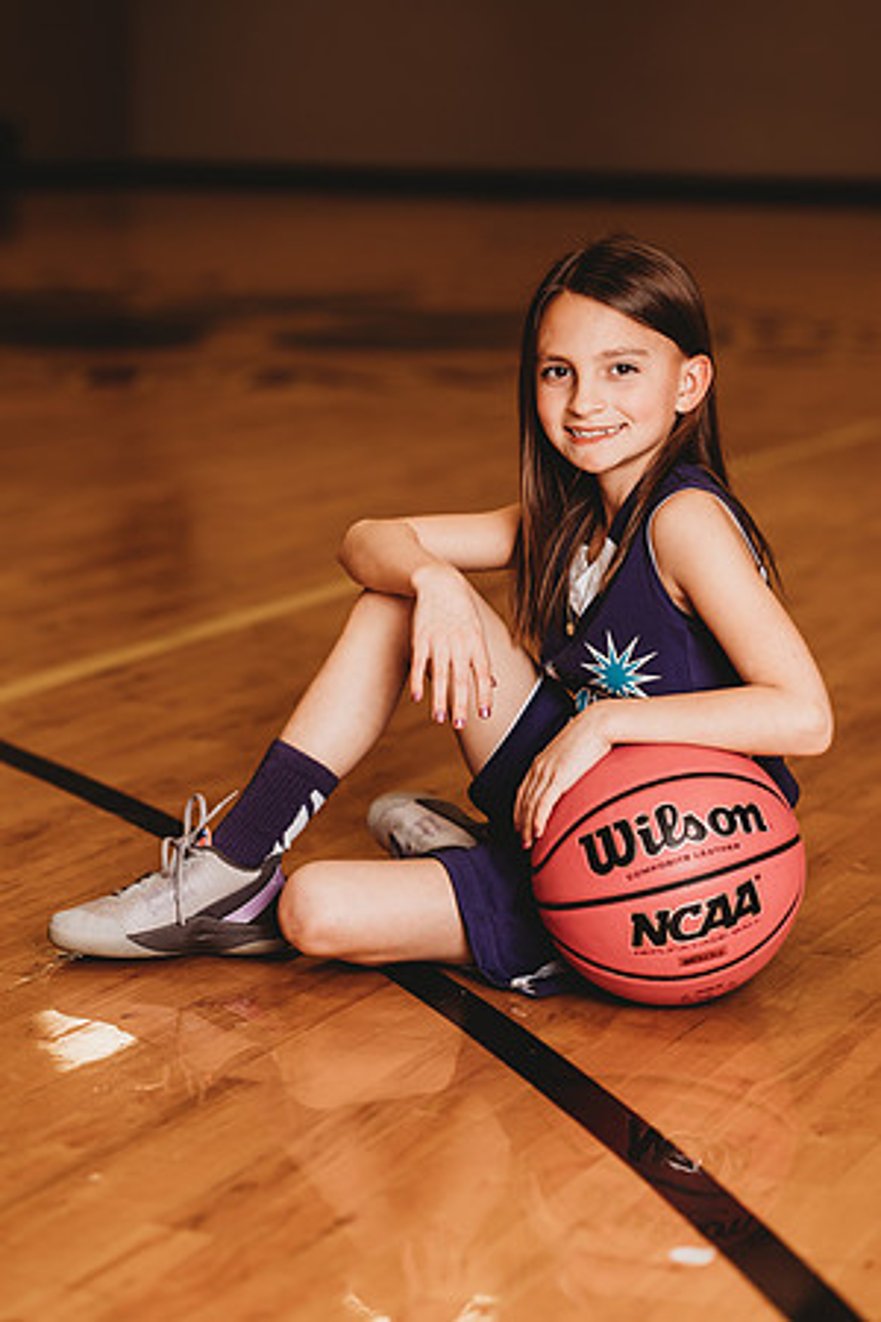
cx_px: 440
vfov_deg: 23.9
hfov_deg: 16.1
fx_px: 3120
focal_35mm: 85
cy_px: 661
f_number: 2.5
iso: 100
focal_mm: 85
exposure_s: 1/160
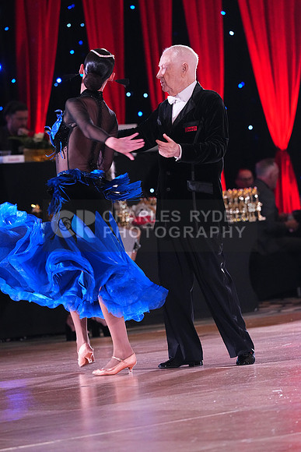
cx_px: 150
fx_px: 2507
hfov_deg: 6.9
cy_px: 226
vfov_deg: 10.3
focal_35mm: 200
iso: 8000
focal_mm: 200
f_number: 5
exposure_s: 1/400
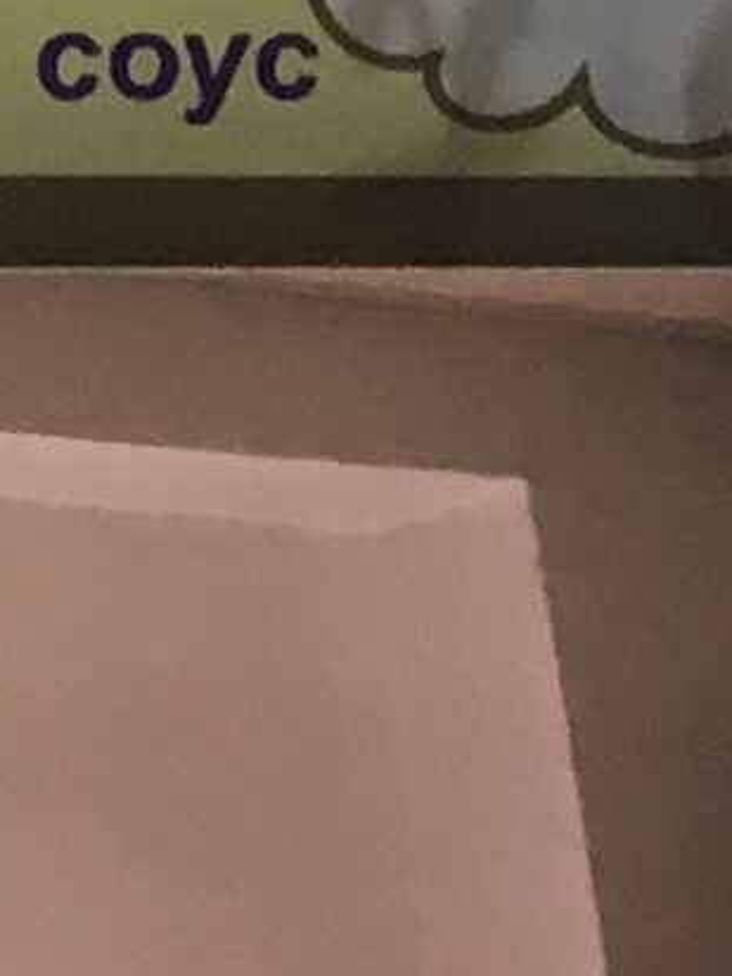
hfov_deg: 4.8
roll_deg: -0.7
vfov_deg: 6.4
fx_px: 8007
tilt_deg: +29.2
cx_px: -1954
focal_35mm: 284
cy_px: -1879
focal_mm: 4.15
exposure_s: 1/33
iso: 25
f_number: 2.2
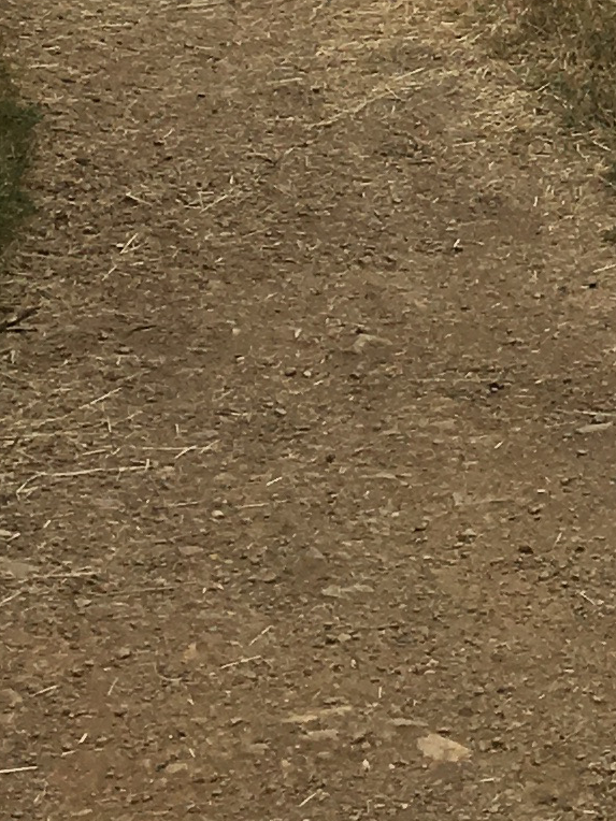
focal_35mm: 153
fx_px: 3630
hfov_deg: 9.2
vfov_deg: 11.9
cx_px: 1114
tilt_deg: -3.4
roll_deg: +0.8
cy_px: -650
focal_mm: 4.15
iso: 25
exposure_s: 1/1538
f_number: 2.2
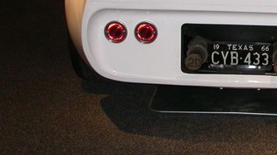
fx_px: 844
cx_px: 269
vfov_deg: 10.5
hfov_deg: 18.2
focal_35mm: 115
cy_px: 14
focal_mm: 10.9
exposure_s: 1/60.3
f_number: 2.9
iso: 200
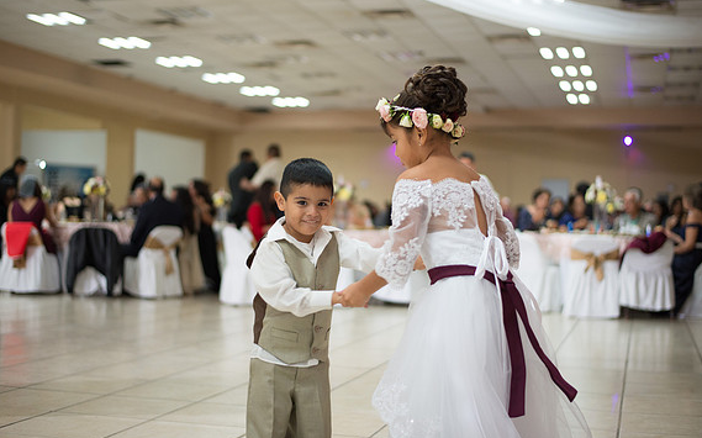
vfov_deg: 24.8
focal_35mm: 52
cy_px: 217
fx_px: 994
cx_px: 357
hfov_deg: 38.9
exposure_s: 1/250
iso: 1600
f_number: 1.8
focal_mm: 50
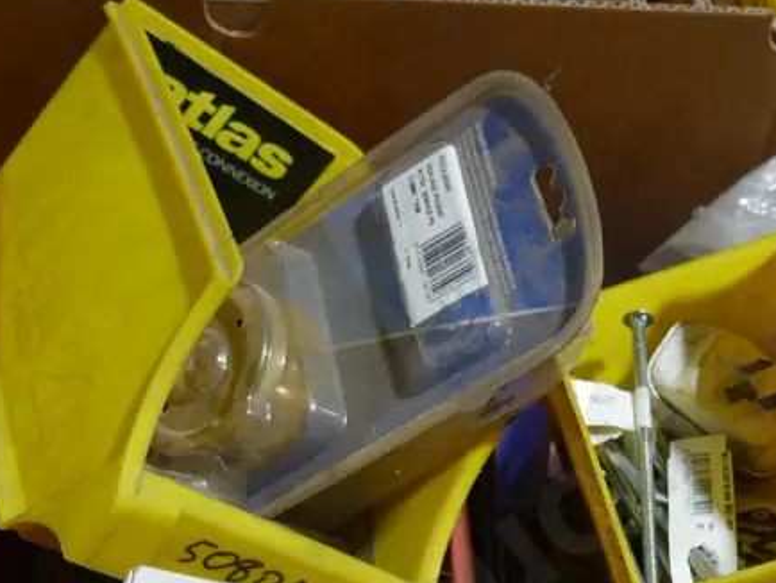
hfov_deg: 29.2
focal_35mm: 66
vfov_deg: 21.6
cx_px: 519
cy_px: 556
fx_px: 1480
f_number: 3.5
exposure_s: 1/60
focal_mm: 14
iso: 250
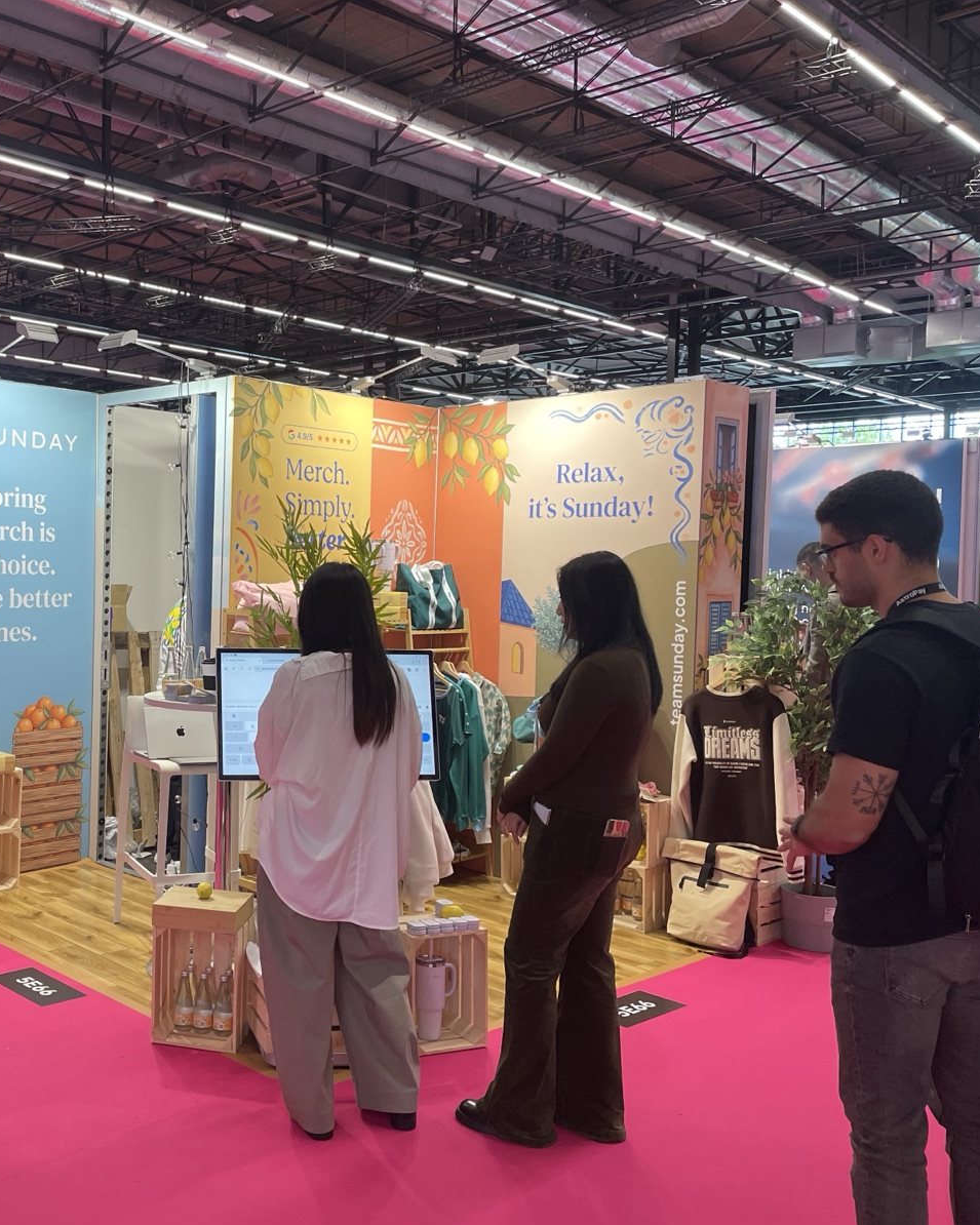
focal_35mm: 34
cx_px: 206
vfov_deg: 52.8
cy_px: 615
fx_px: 1233
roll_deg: -1.0
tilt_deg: -1.7
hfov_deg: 41.6
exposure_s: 1/100
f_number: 1.6
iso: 125
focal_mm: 4.2
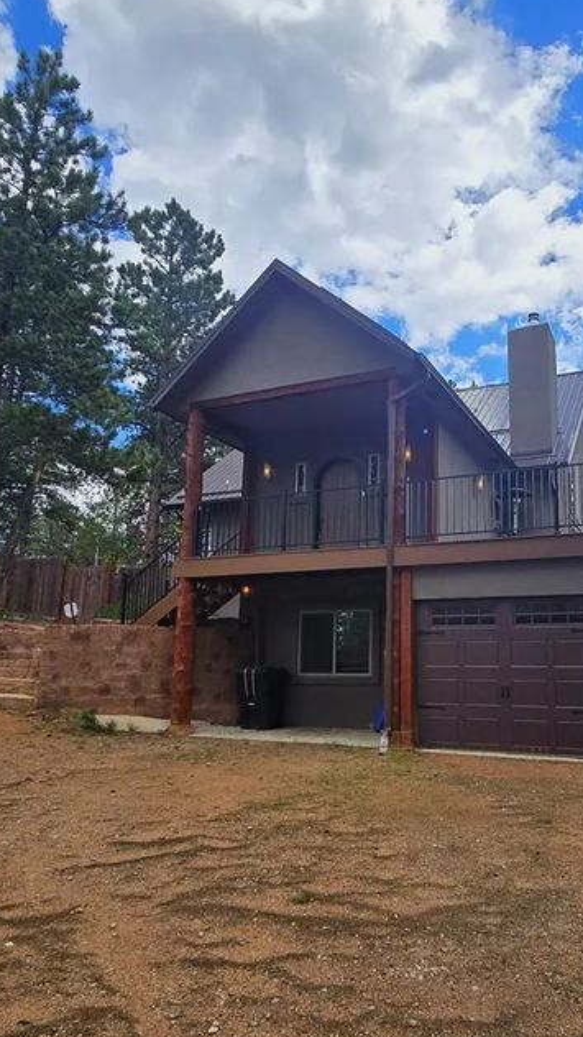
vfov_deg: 78.4
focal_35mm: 23
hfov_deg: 48.3
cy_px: 582
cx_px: 409
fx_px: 632
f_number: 2.2
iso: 64
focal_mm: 2.2
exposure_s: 1/2000
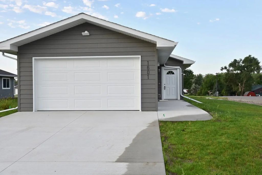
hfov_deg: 55.8
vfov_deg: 38.9
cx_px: 131
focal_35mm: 34
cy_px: 88
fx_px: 248
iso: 280
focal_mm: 34
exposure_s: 1/250
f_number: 8
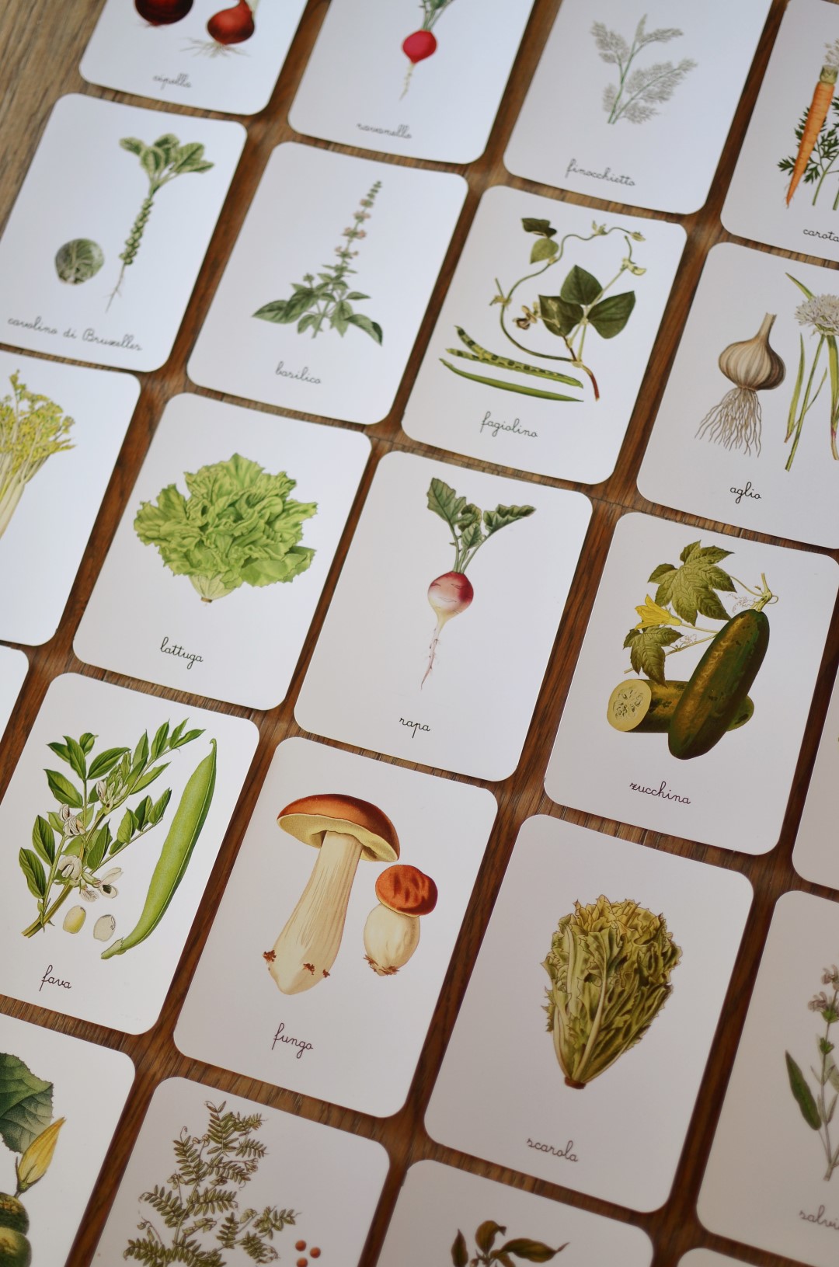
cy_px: 634
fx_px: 1844
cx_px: 420
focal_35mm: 52
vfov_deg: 37.9
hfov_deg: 25.6
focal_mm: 35
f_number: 1.8
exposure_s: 1/100
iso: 220
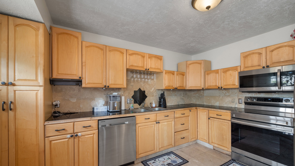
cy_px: 93
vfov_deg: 70.3
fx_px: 117
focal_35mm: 15
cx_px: 146
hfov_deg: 103.0
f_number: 8
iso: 500
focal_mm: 14
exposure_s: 1/1.67
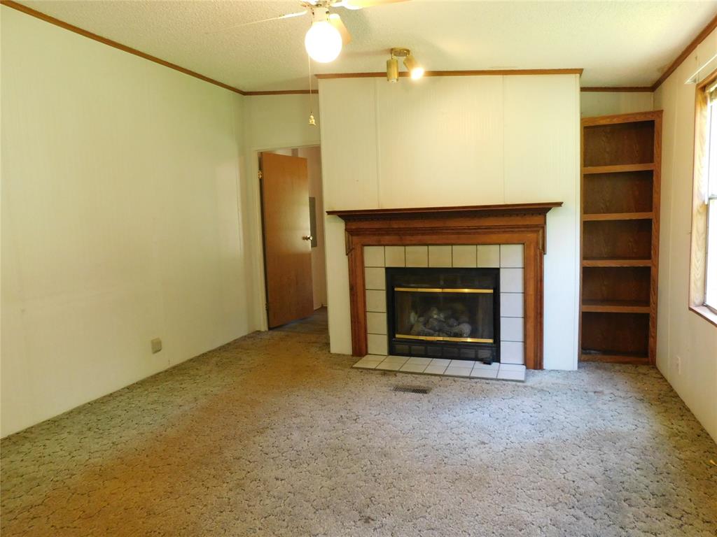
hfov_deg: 73.9
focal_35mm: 23
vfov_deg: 58.9
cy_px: 268
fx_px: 476
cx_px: 358
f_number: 3
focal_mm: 4
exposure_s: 1/30
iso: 400
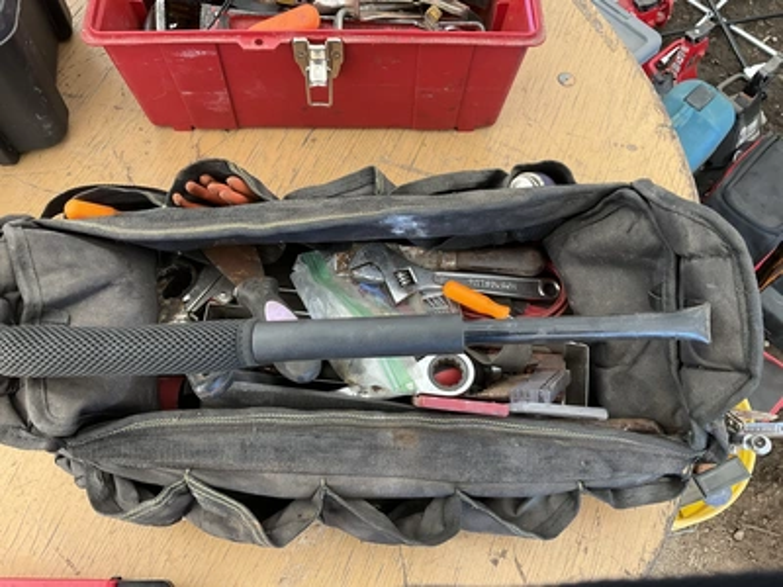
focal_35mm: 29
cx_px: 392
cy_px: 294
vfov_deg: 48.2
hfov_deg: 61.7
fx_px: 656
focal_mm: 3
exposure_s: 1/92
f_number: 1.8
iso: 64
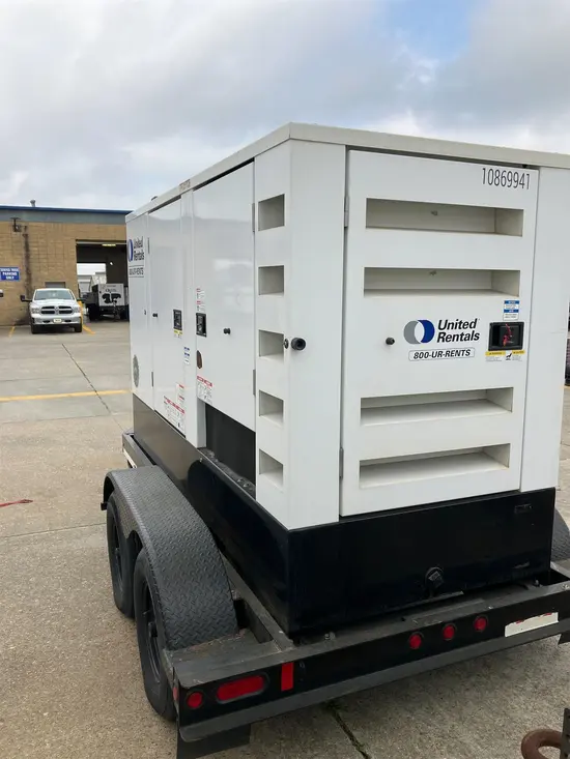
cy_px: 380
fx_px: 615
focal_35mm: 28
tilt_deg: -7.6
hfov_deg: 49.8
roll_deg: +1.1
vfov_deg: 63.4
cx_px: 285
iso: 32
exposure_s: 1/1429
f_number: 1.8
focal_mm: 3.99
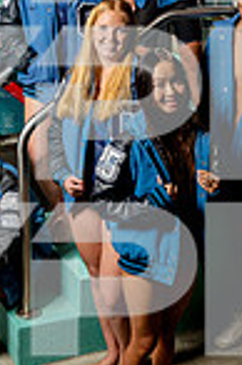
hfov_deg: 17.3
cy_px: 105
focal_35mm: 77
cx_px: 7
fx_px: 778
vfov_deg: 26.1
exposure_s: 1/250
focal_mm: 25
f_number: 6.3
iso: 640
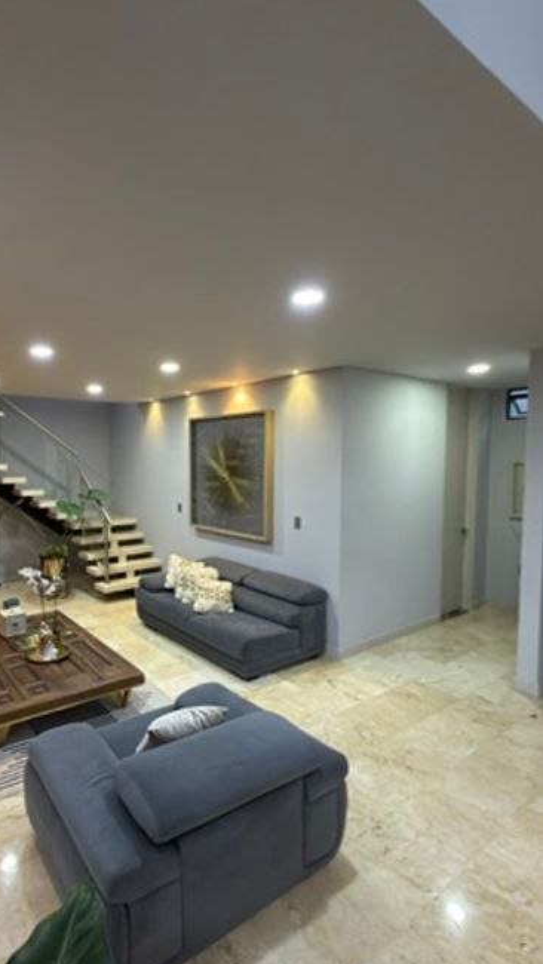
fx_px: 486
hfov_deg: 56.9
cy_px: 492
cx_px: 174
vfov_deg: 89.5
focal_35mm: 19
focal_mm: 2.22
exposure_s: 1/30
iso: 320
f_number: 2.2
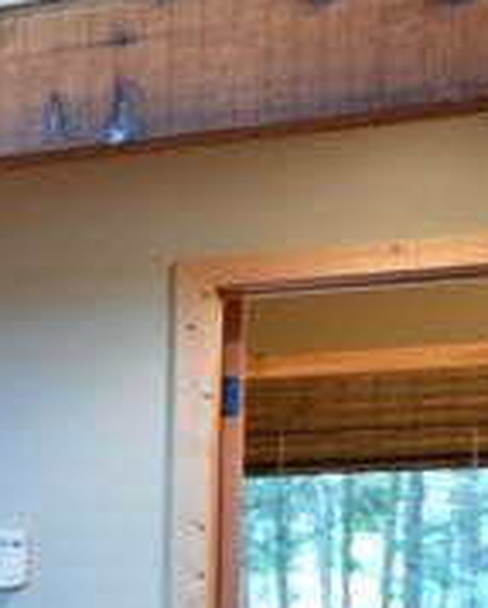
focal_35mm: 101
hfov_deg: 8.2
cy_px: 622
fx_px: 1819
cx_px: -1461
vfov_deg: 18.4
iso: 400
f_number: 5.6
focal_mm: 16
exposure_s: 1/8
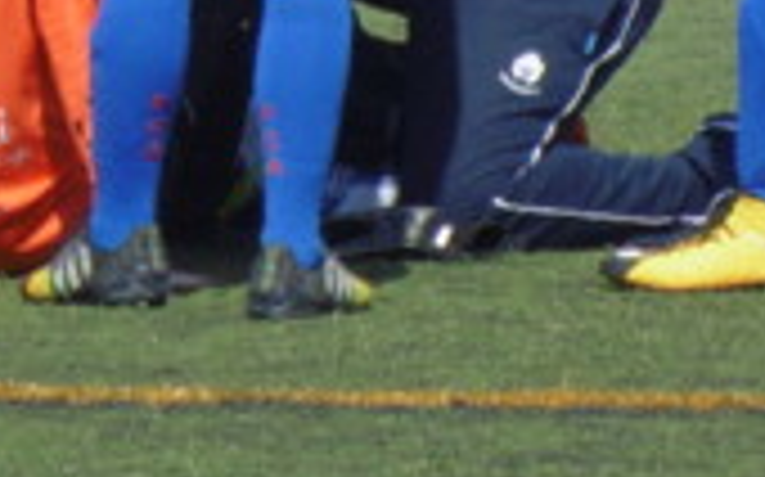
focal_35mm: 3682
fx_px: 76714
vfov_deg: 0.4
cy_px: -326
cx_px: 126
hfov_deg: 0.6
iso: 100
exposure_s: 1/500
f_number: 6.5
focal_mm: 168
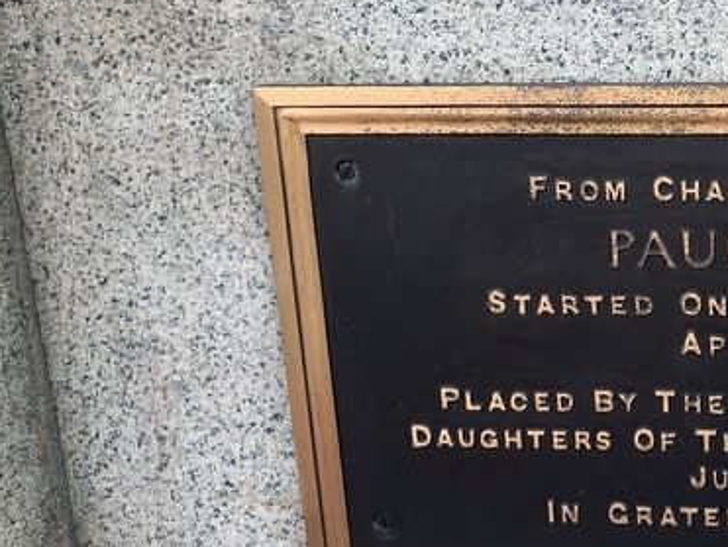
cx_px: 779
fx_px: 1179
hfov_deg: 31.0
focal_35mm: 56
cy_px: 325
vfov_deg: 26.1
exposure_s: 1/122
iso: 32
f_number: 1.8
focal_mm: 4.25
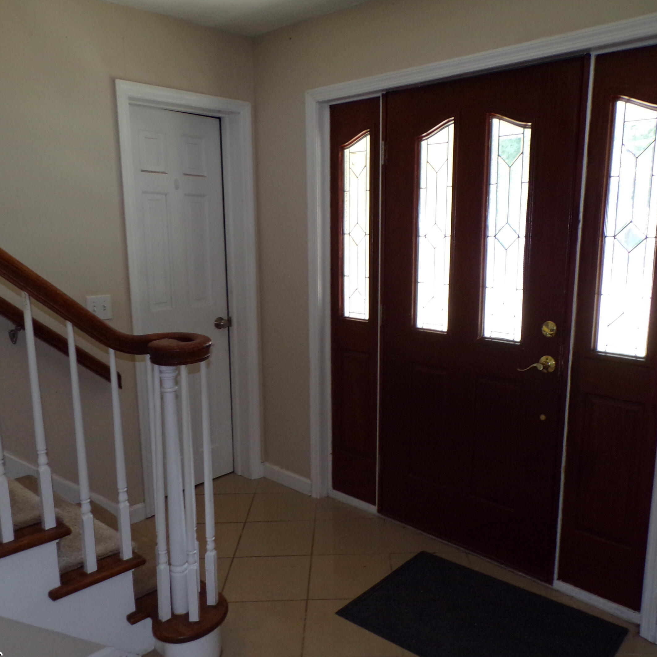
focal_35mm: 30
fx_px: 644
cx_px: 365
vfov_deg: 54.0
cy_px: 342
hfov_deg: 53.9
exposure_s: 1/34
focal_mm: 4.3
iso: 200
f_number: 3
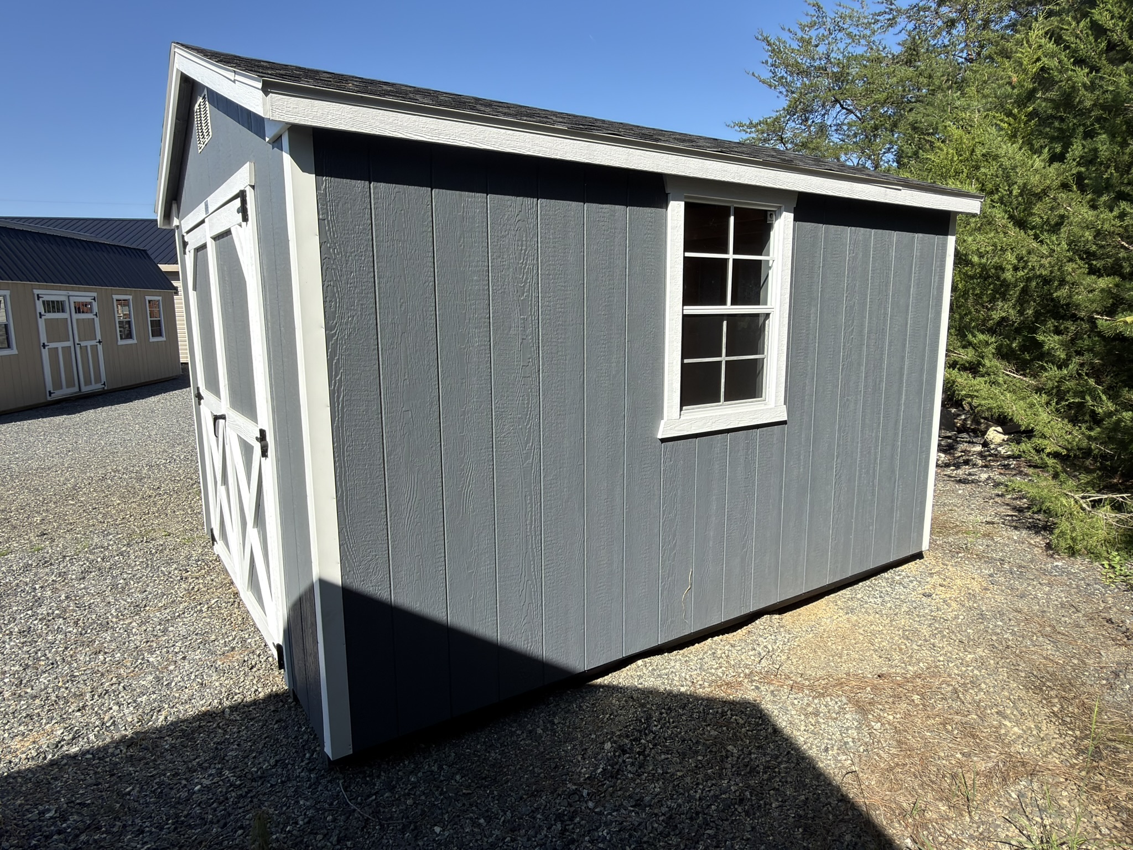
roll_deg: +0.0
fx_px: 687
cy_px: 425
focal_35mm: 21
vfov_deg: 63.4
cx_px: 566
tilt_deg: -10.0
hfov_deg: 79.0
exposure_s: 1/593
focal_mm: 2.22
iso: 16
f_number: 2.2
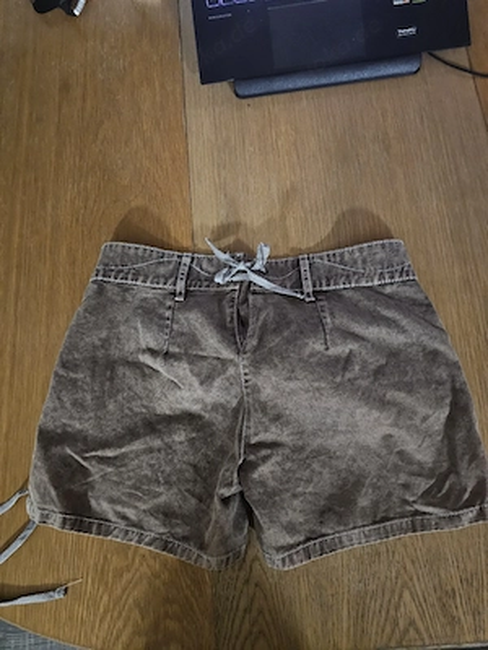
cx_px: 244
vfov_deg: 73.9
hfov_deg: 58.9
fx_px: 432
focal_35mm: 23
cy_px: 325
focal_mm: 6.3
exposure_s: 1/25
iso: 1250
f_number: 1.7
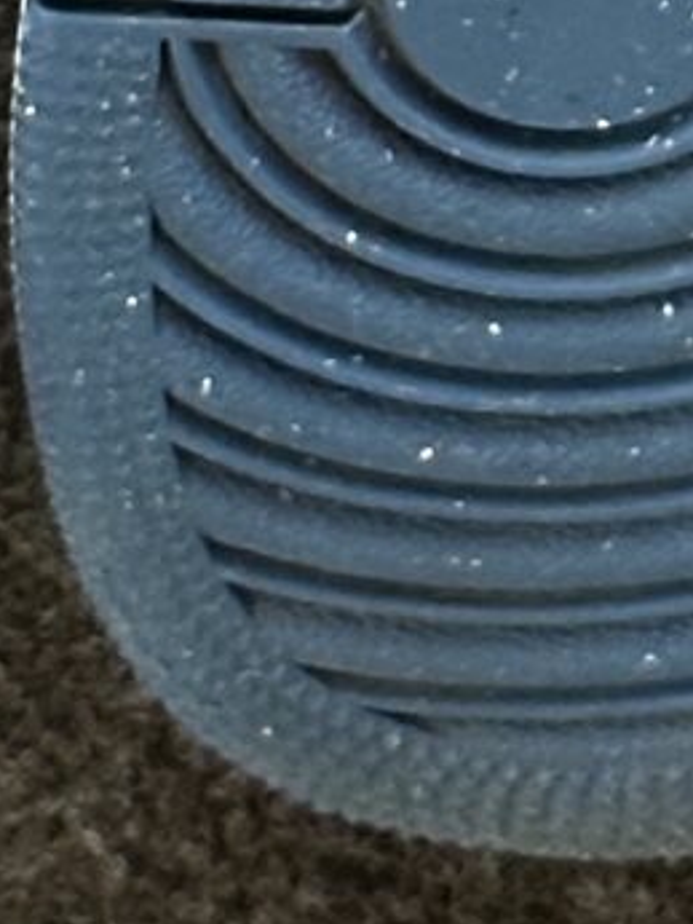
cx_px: -32
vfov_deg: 5.4
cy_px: -948
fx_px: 9497
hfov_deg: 4.2
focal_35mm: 356
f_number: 1.78
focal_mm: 6.86
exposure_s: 1/25
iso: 640
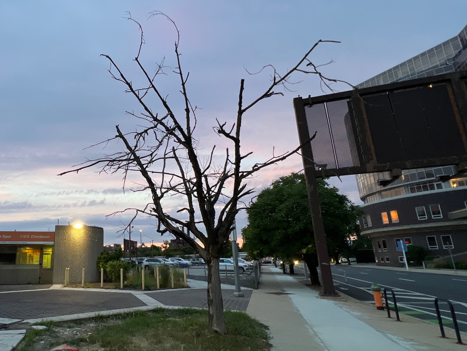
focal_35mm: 22
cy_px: 176
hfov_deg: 72.0
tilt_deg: +14.8
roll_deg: +0.2
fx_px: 297
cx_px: 126
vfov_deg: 61.1
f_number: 1.8
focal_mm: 1.57
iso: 125
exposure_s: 1/30
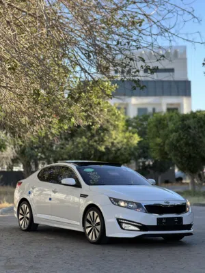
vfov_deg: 25.3
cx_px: 102
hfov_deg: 19.1
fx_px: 608
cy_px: 136
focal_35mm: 77
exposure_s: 1/121
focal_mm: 9
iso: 25
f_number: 2.8
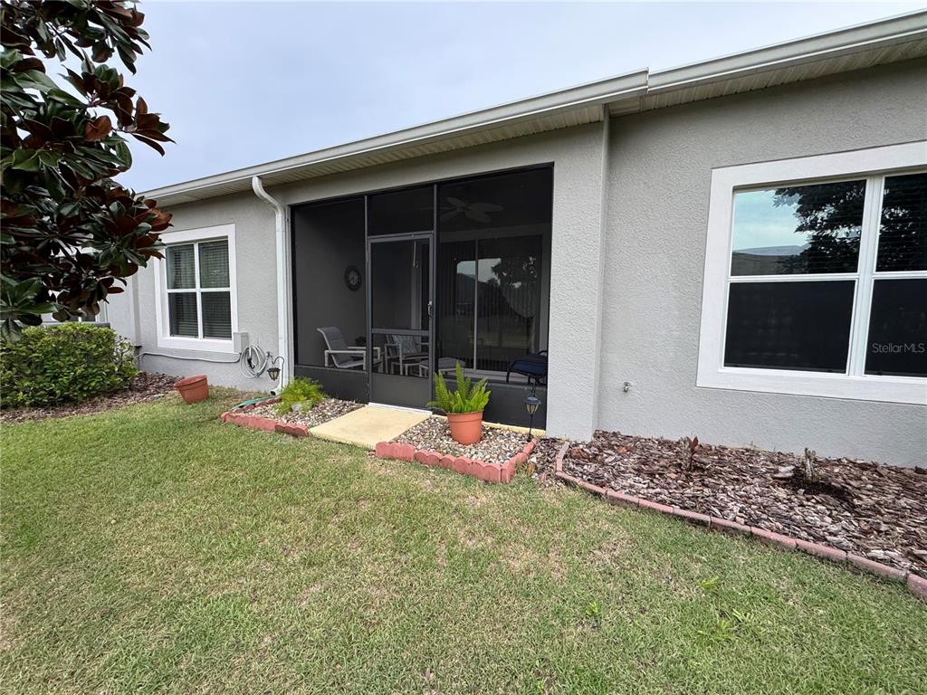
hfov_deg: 102.1
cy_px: 348
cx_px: 464
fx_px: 375
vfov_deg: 85.7
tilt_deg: -7.0
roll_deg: -0.7
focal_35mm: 14
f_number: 2.2
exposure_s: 1/159
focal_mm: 2.22
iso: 40
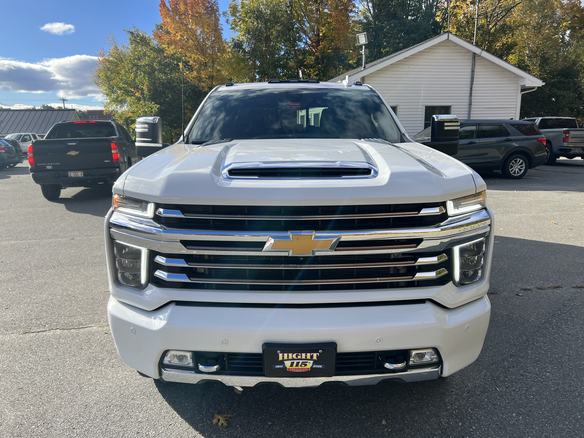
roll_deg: +2.0
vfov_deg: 53.1
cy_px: 219
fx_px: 439
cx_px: 292
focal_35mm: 26
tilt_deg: -11.0
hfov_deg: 67.3
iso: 50
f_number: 1.5
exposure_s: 1/2457
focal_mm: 5.7
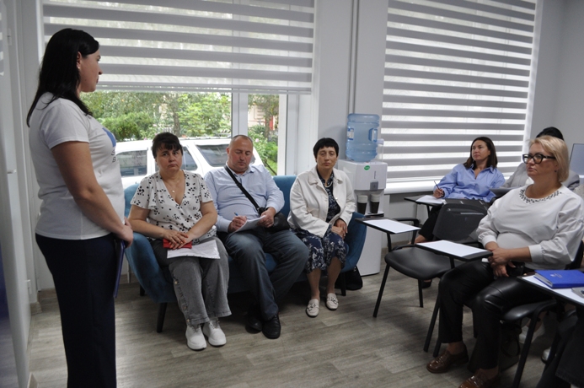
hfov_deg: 67.5
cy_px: 194
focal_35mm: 27
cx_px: 292
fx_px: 437
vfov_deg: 47.8
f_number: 4
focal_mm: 18
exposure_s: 1/60
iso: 720
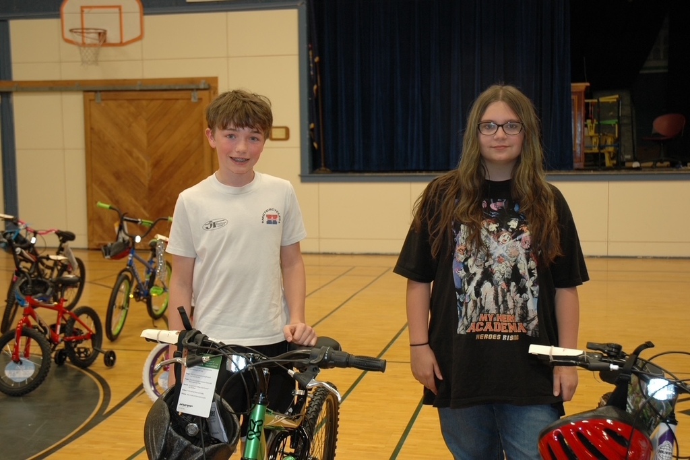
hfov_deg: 42.3
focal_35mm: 46
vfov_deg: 28.9
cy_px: 230
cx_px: 345
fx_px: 891
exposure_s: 1/60
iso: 400
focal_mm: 31
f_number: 4
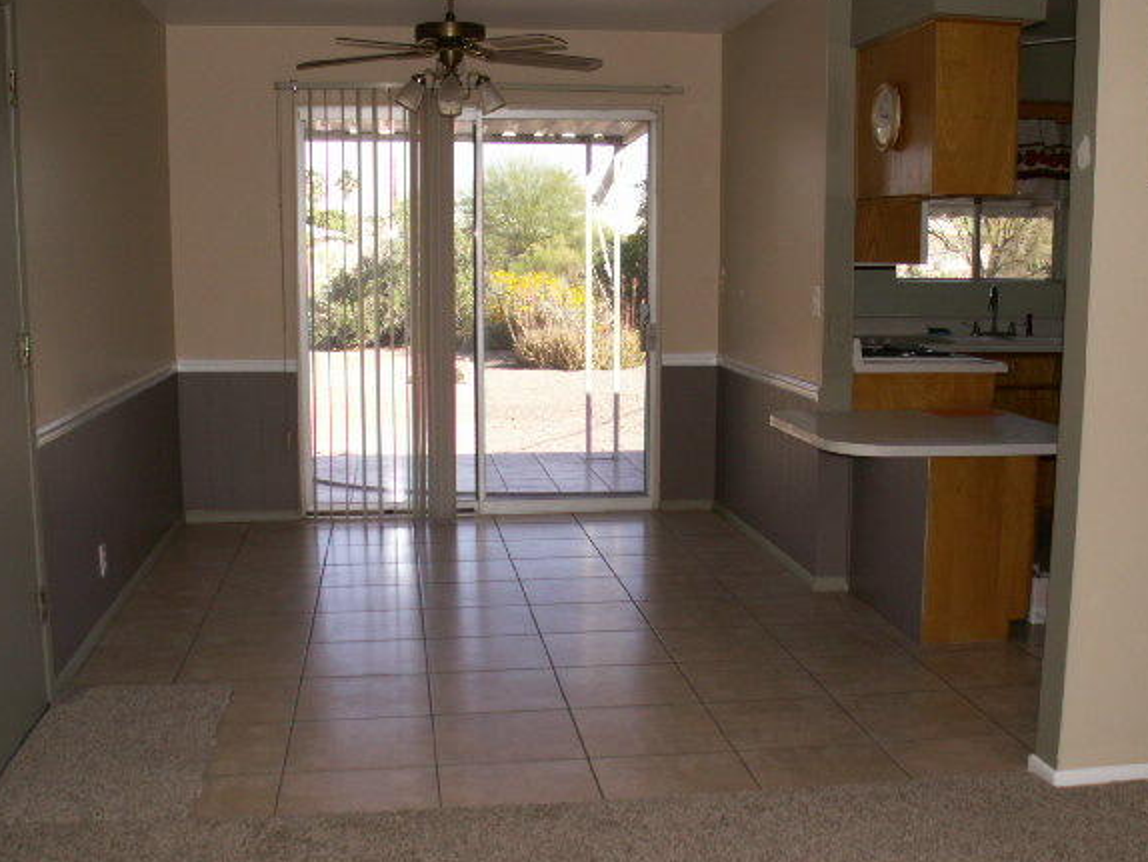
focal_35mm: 39
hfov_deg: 47.8
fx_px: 1294
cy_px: 466
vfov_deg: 36.8
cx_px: 586
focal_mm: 5.86
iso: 50
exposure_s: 1/250
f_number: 2.8
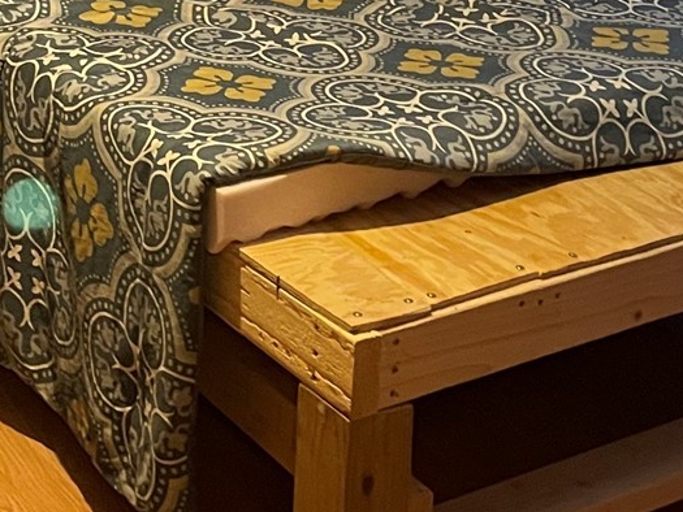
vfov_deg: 14.2
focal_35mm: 95
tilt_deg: -8.4
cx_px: 66
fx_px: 1875
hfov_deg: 20.2
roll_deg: -0.4
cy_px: -342
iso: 500
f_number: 1.6
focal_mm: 4.2
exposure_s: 1/40
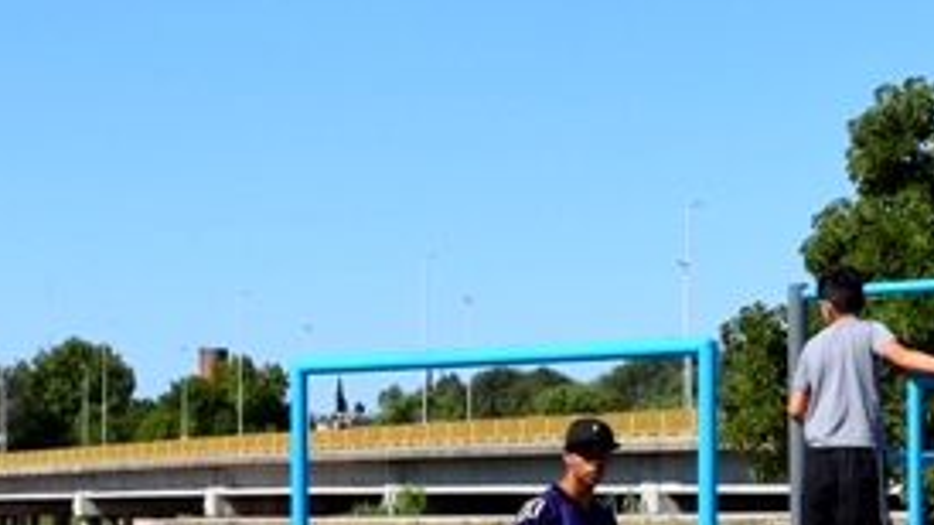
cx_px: 1026
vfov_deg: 9.4
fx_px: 3194
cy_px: 332
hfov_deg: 16.2
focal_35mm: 129
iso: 200
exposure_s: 1/500
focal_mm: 22
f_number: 11
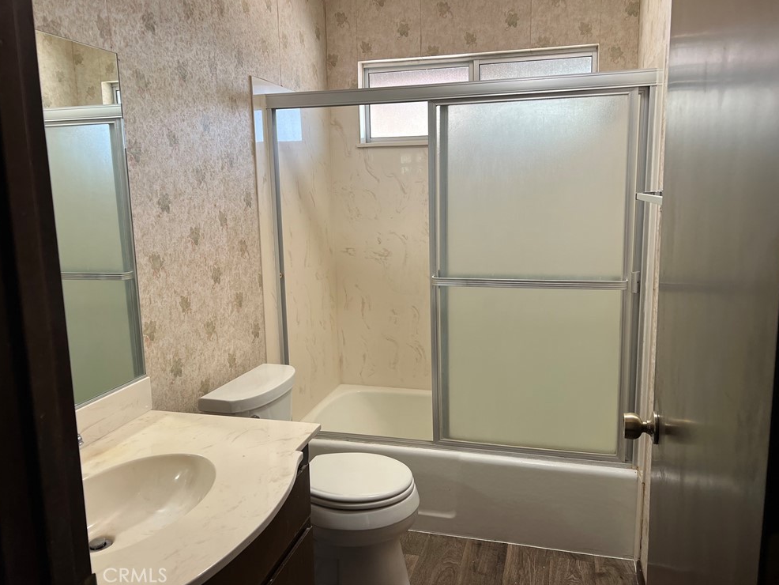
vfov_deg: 51.4
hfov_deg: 65.3
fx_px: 608
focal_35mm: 27
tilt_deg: -9.0
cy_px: 283
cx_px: 393
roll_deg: +1.4
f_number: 1.5
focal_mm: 5.7
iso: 80
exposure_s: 1/121
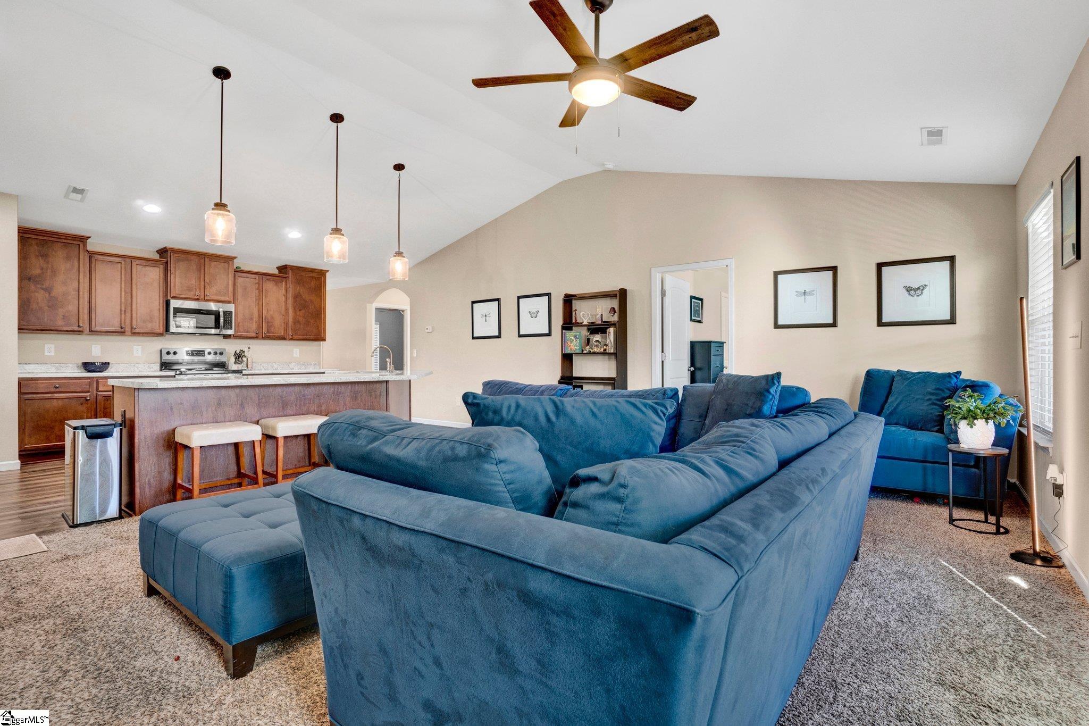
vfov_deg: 77.3
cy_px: 363
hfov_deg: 100.4
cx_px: 544
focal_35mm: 15
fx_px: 454
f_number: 8
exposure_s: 1/5
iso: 400
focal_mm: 10
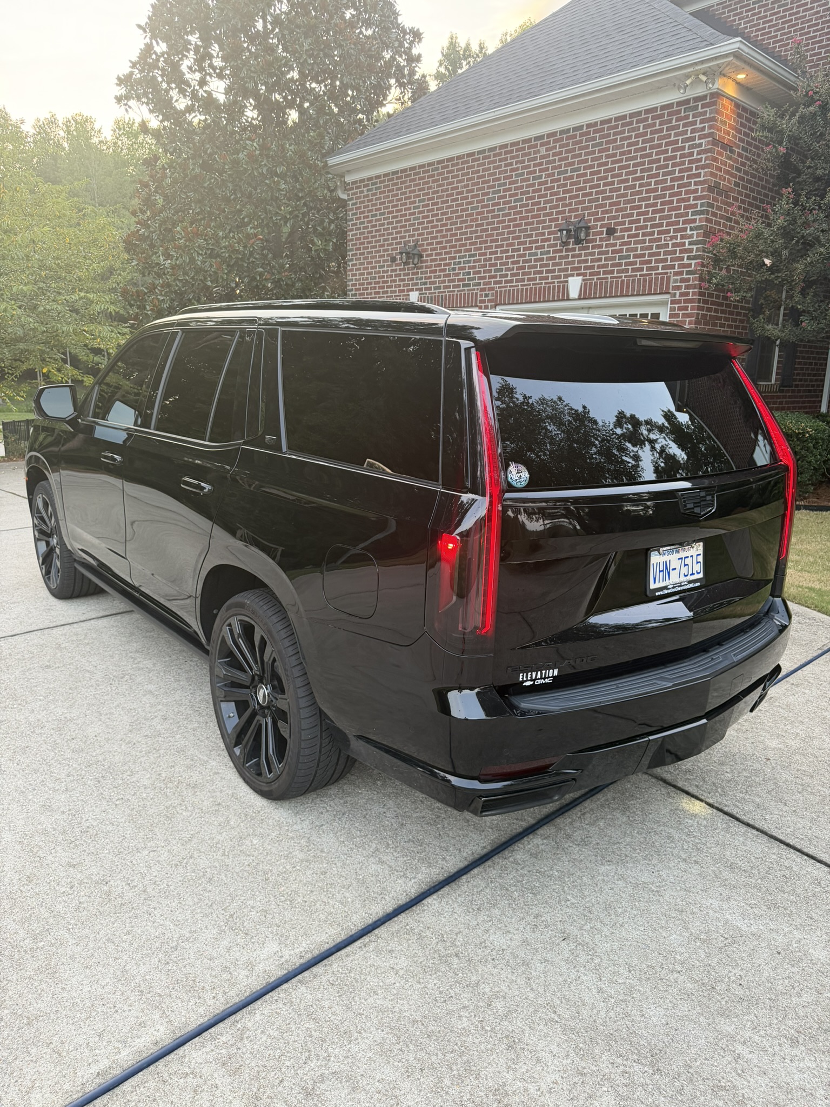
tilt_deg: -13.0
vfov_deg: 71.6
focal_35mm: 24
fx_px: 767
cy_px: 554
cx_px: 415
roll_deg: -1.5
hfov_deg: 56.8
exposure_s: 1/60
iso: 250
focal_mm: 6.76
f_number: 1.78
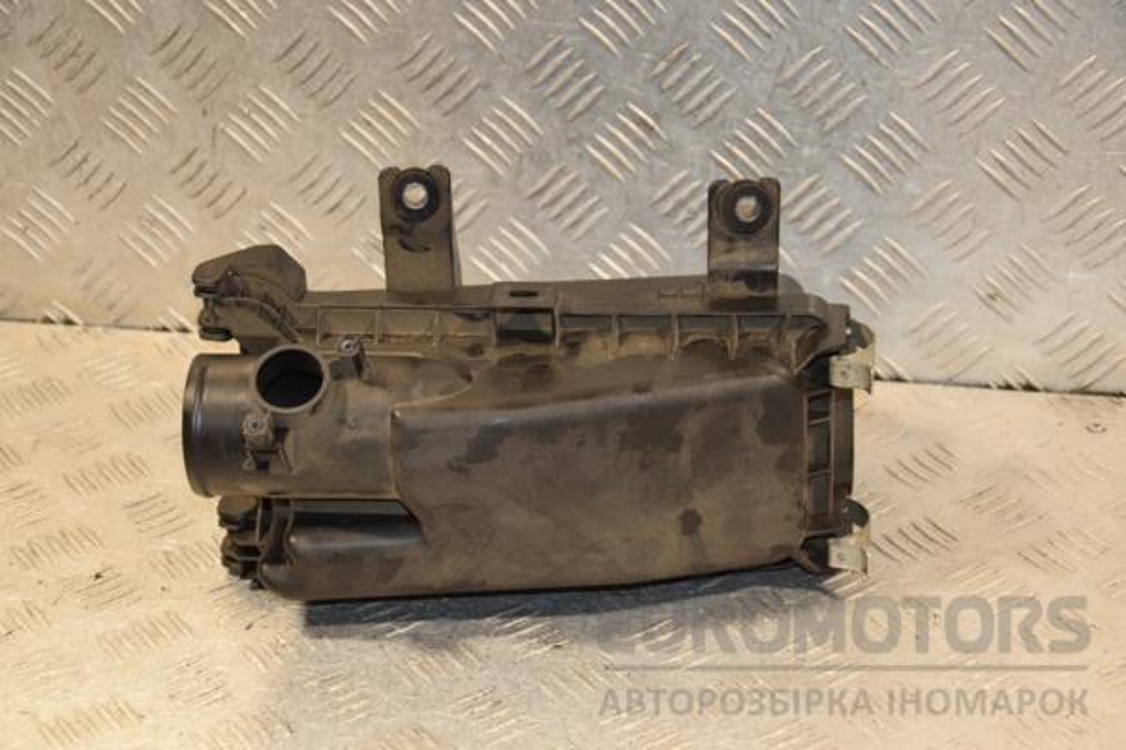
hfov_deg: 26.0
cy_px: 375
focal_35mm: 78
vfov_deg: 17.5
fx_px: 2439
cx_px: 563
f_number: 5
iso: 800
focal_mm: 52
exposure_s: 1/160
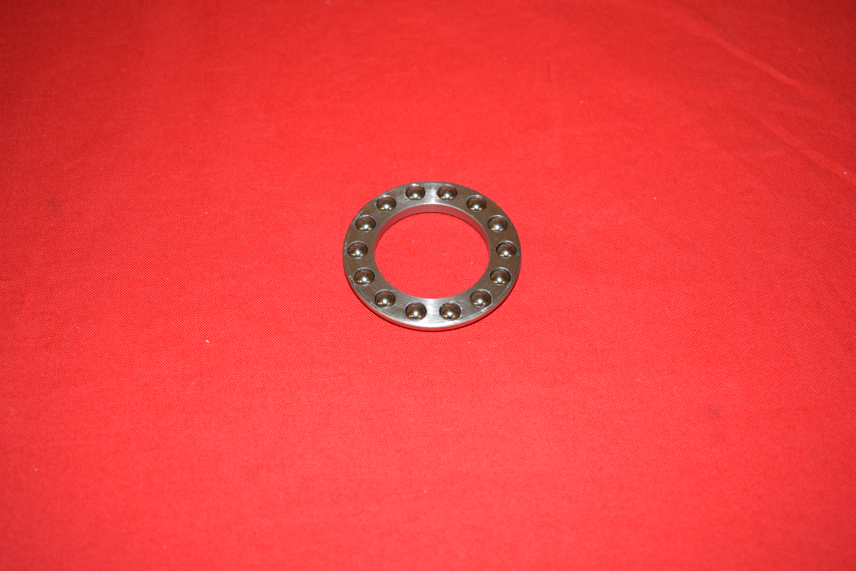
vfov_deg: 28.1
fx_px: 1142
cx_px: 428
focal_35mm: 48
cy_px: 286
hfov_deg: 41.1
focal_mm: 32
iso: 1250
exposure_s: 1/200
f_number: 5
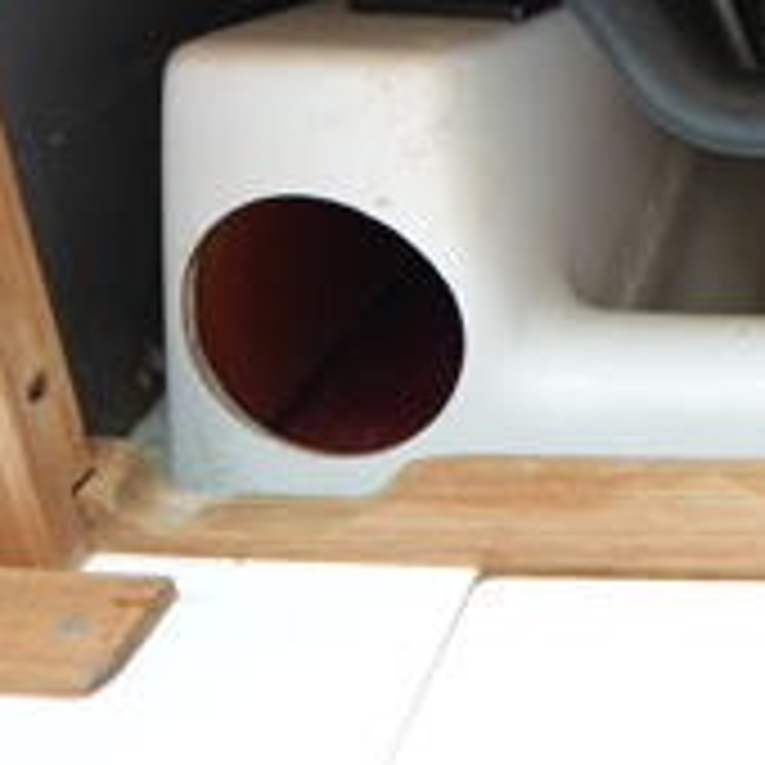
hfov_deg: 26.3
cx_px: 1026
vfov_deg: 29.1
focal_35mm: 54
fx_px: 1350
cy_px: -40
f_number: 1.4
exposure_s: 1/30
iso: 100
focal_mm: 12
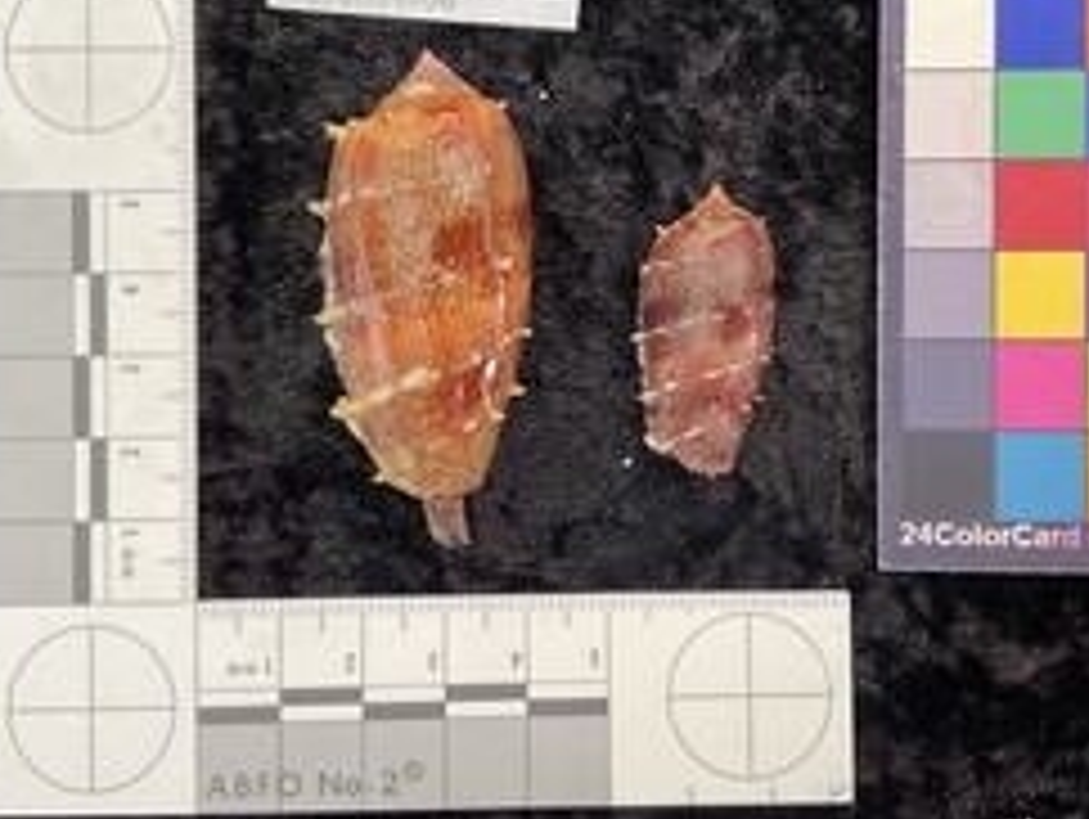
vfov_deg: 34.3
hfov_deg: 44.7
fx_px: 1323
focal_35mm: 42
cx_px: 603
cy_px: 340
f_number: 1.8
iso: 64
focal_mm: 3
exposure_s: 1/50
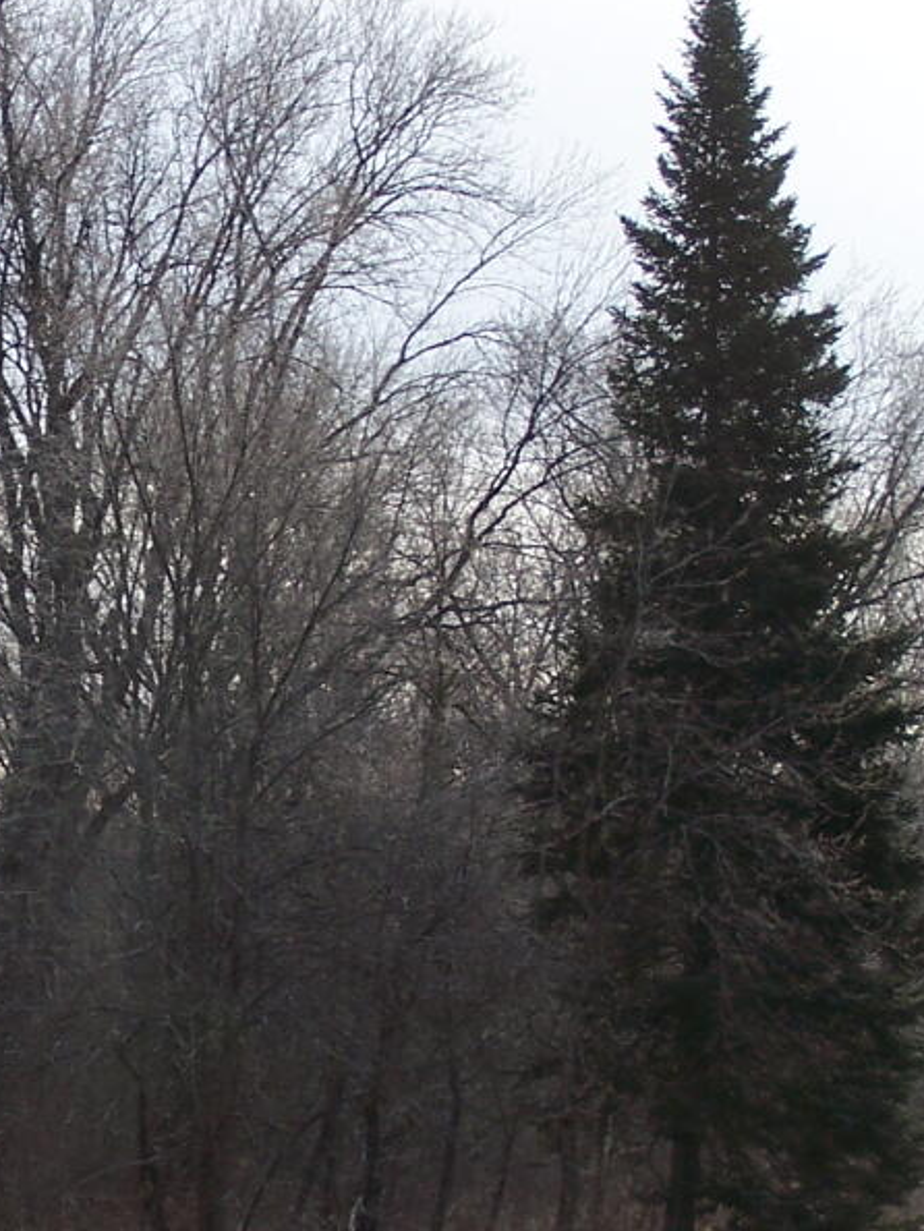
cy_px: 855
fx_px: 5477
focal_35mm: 154
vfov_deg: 12.8
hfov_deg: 9.6
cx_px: 4
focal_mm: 11.1
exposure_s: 1/500
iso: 80
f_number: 3.2
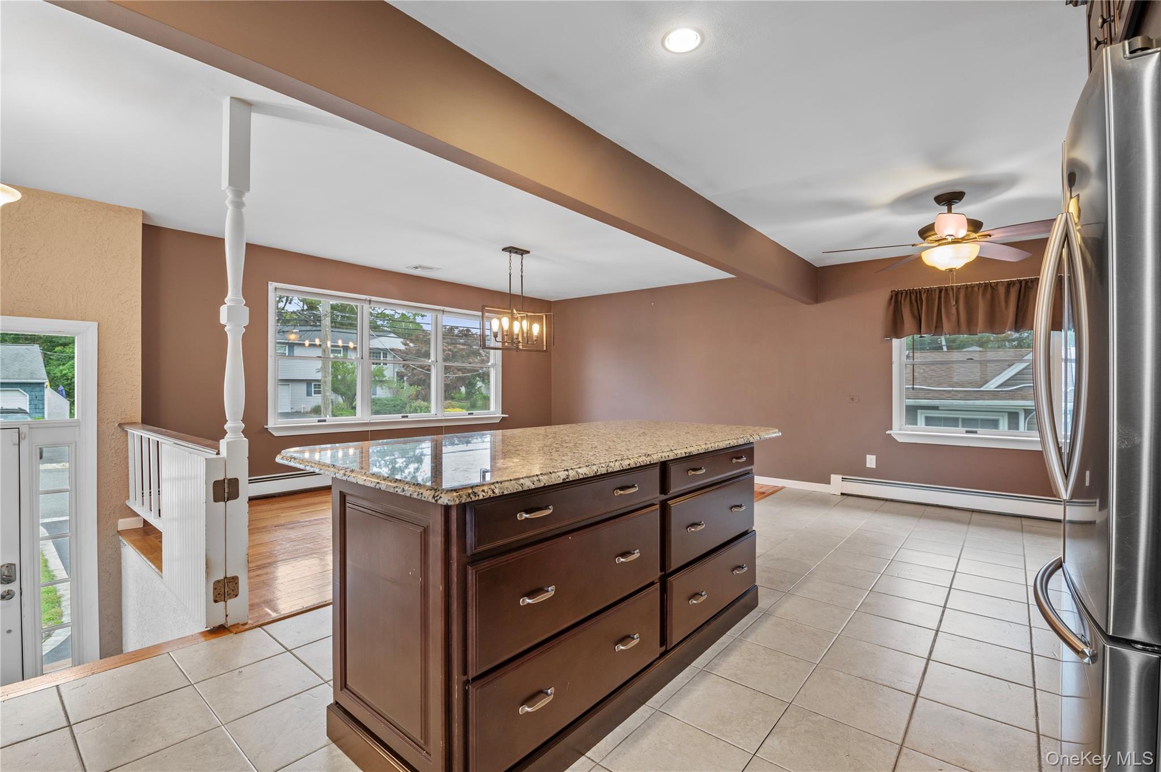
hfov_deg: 100.4
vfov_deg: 77.2
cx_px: 580
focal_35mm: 15
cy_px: 386
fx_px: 483
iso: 500
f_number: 8
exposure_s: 1/6
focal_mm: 15
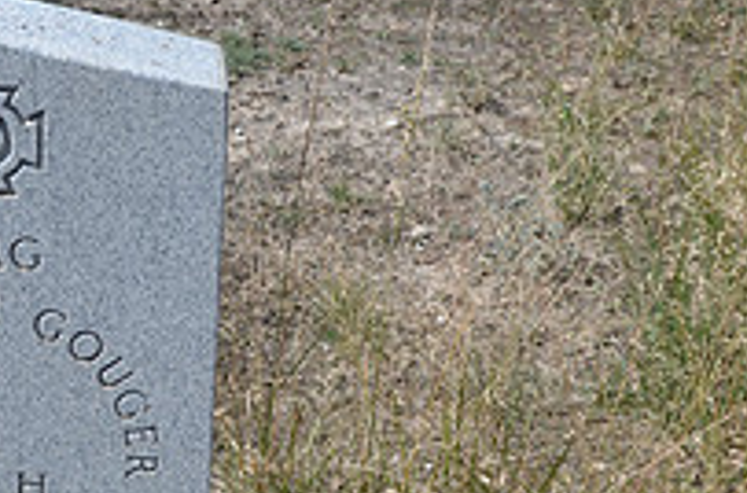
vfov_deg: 13.2
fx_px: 2131
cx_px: -18
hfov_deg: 19.3
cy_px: 272
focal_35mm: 103
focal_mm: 24
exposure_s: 1/250
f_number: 8
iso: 200
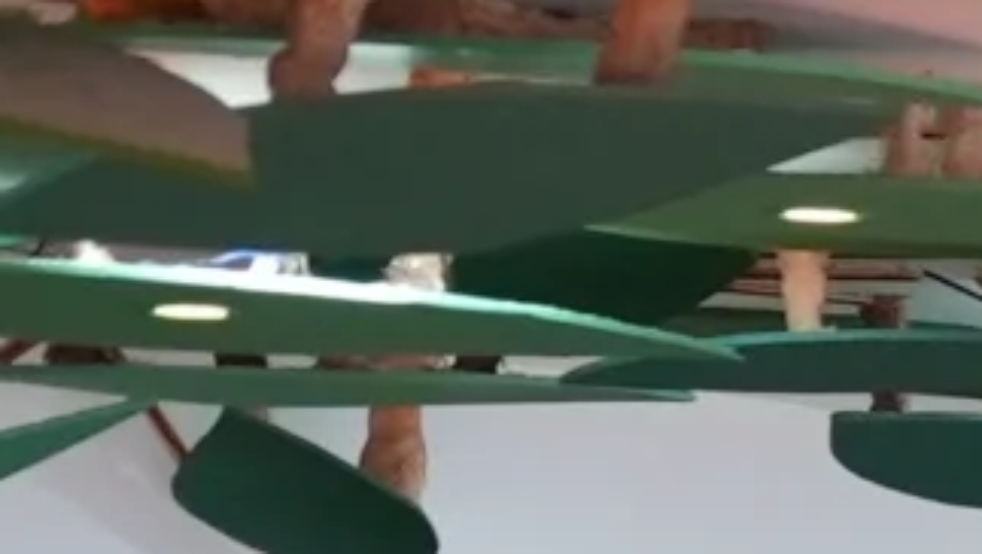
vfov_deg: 2.9
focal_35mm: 415
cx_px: 3819
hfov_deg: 4.8
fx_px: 10811
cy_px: 1759
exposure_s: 1/160
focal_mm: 50
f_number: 4
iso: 1250
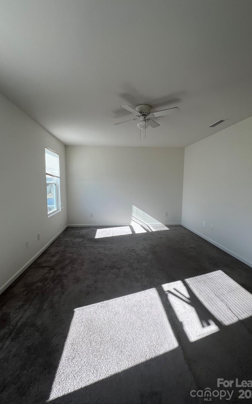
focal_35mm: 14
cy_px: 201
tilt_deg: -5.5
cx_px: 121
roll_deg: -0.7
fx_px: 154
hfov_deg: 78.6
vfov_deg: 105.3
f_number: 1.8
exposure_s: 1/215
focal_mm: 1.57
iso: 32
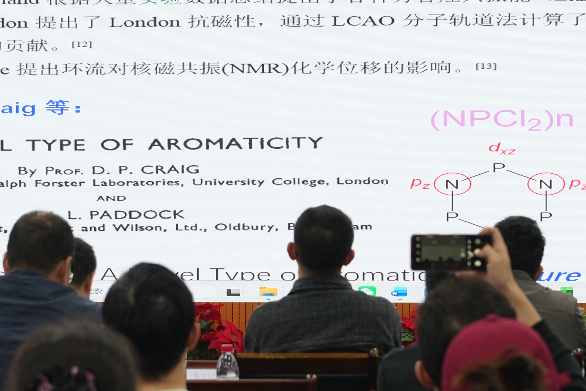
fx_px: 2653
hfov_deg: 12.6
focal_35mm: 163
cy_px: 194
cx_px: 209
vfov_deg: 8.4
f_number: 4
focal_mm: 50
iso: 250
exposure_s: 1/50
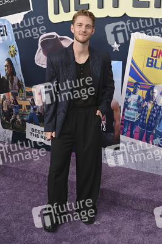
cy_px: 122
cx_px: 81
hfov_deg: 31.8
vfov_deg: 46.4
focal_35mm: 42
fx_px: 284
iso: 1000
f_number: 5.6
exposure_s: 1/250
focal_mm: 42
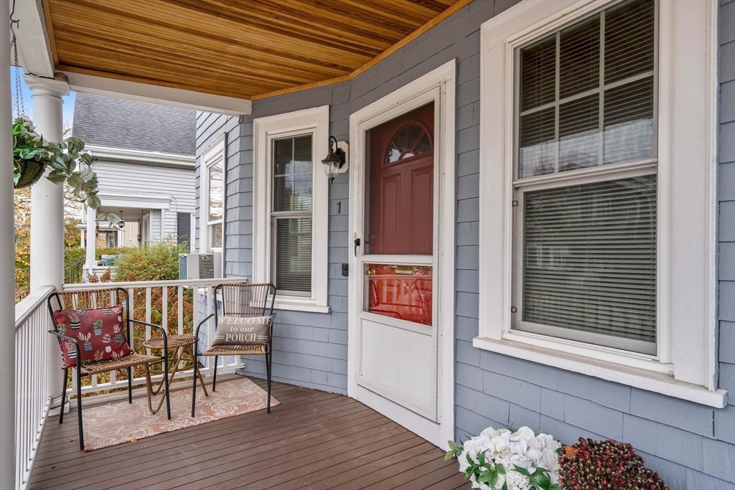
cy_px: 245
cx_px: 368
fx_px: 388
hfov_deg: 86.9
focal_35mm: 19
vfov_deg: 64.6
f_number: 7.1
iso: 320
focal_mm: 19
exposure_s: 1/100
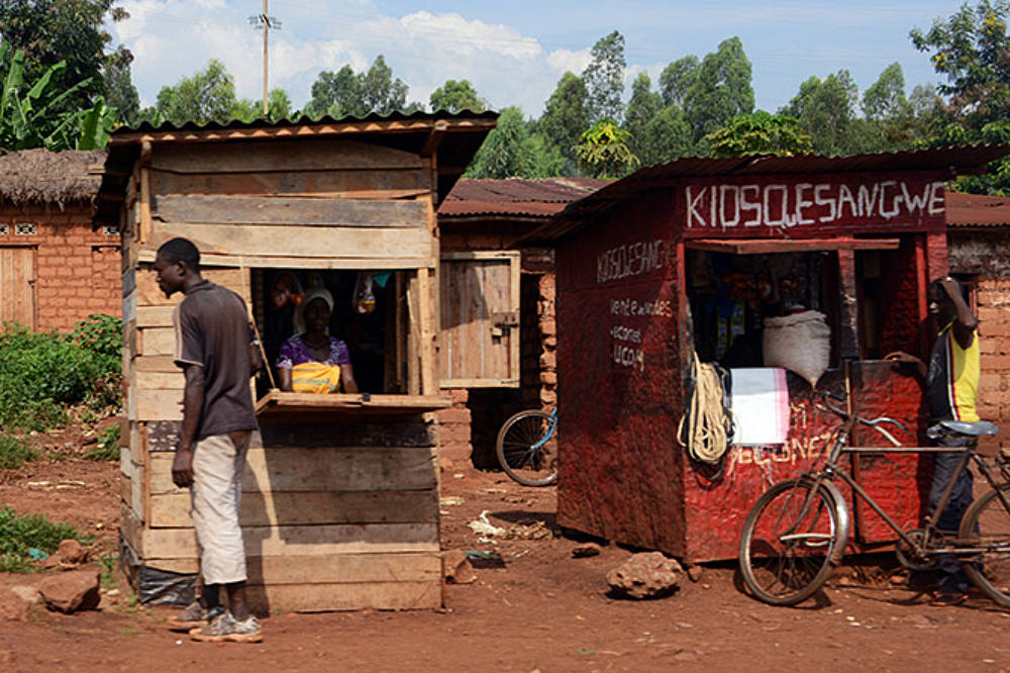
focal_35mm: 45
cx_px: 505
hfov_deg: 43.6
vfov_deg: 29.8
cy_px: 336
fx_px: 1262
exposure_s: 1/1000
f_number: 7.1
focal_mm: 45
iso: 320
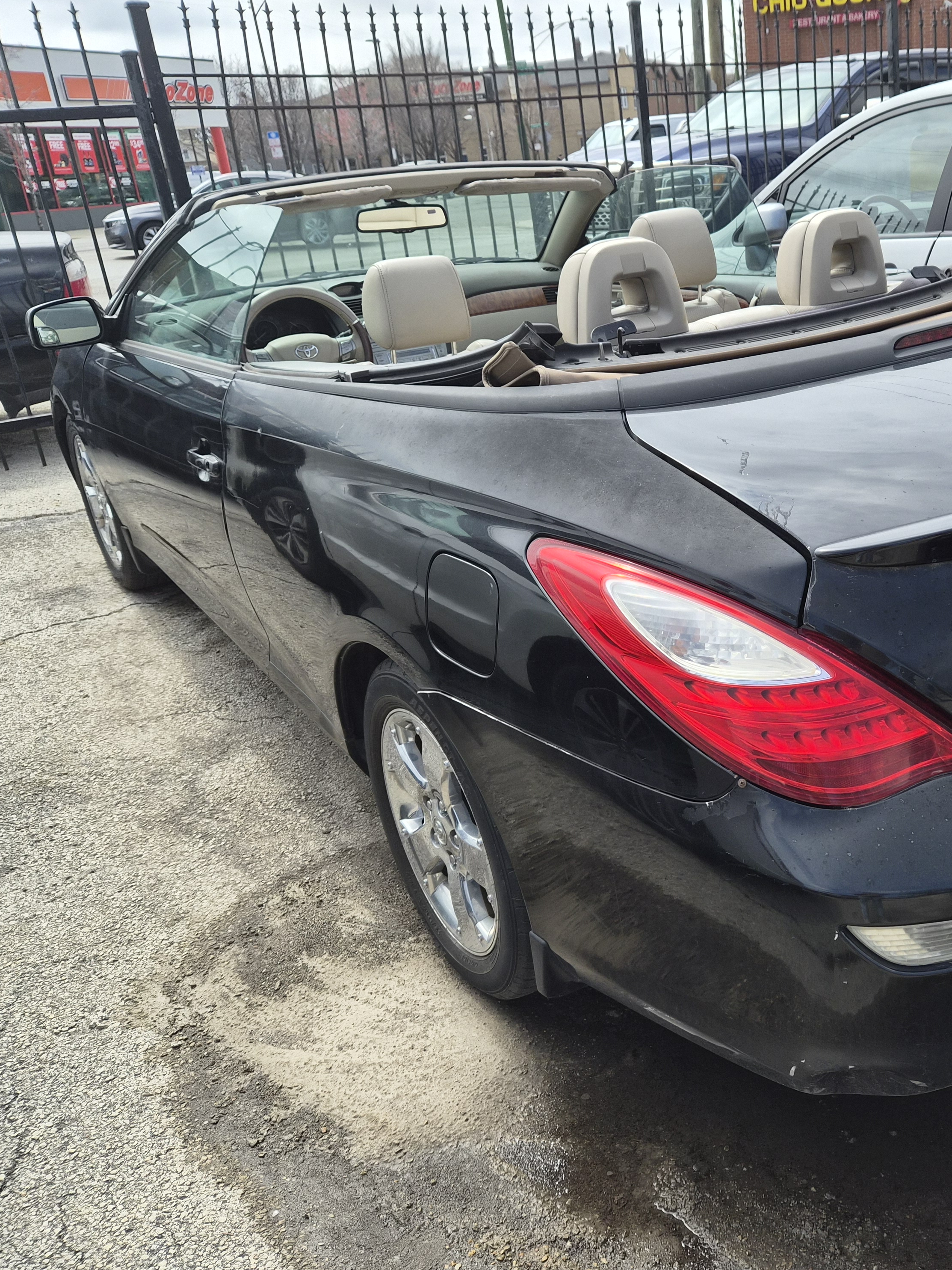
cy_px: 638
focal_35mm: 31
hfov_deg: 43.5
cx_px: 747
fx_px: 1137
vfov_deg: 58.4
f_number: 1.8
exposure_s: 1/3312
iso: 80
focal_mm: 5.4
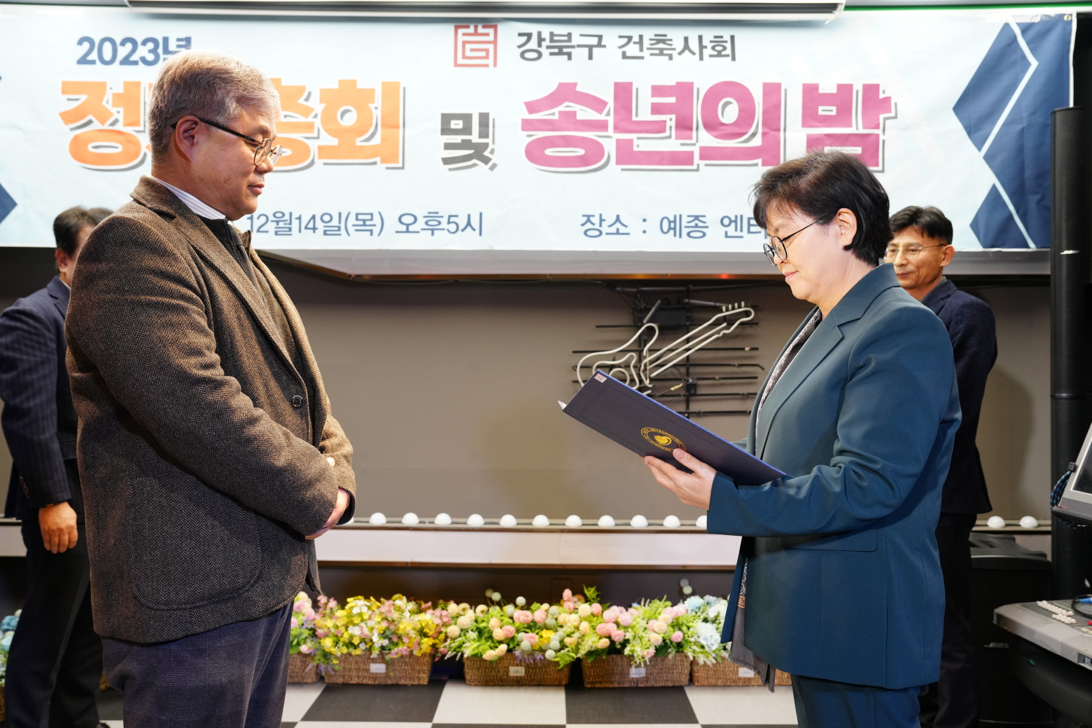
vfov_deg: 43.6
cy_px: 364
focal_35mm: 30
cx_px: 546
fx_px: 910
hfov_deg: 61.9
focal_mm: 30
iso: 1000
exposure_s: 1/160
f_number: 4.5
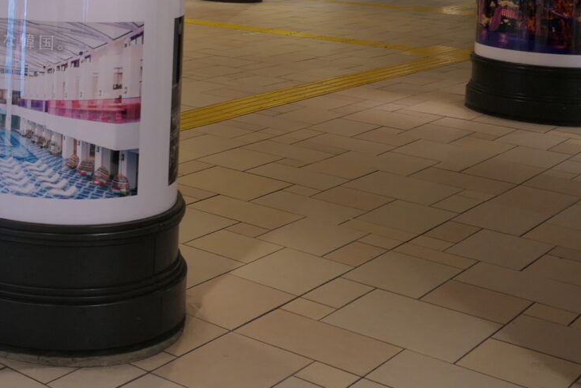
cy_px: -59
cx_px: -33
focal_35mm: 63
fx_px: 1017
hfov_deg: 29.3
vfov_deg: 20.4
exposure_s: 1/80
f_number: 1.4
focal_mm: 8.8
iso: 125
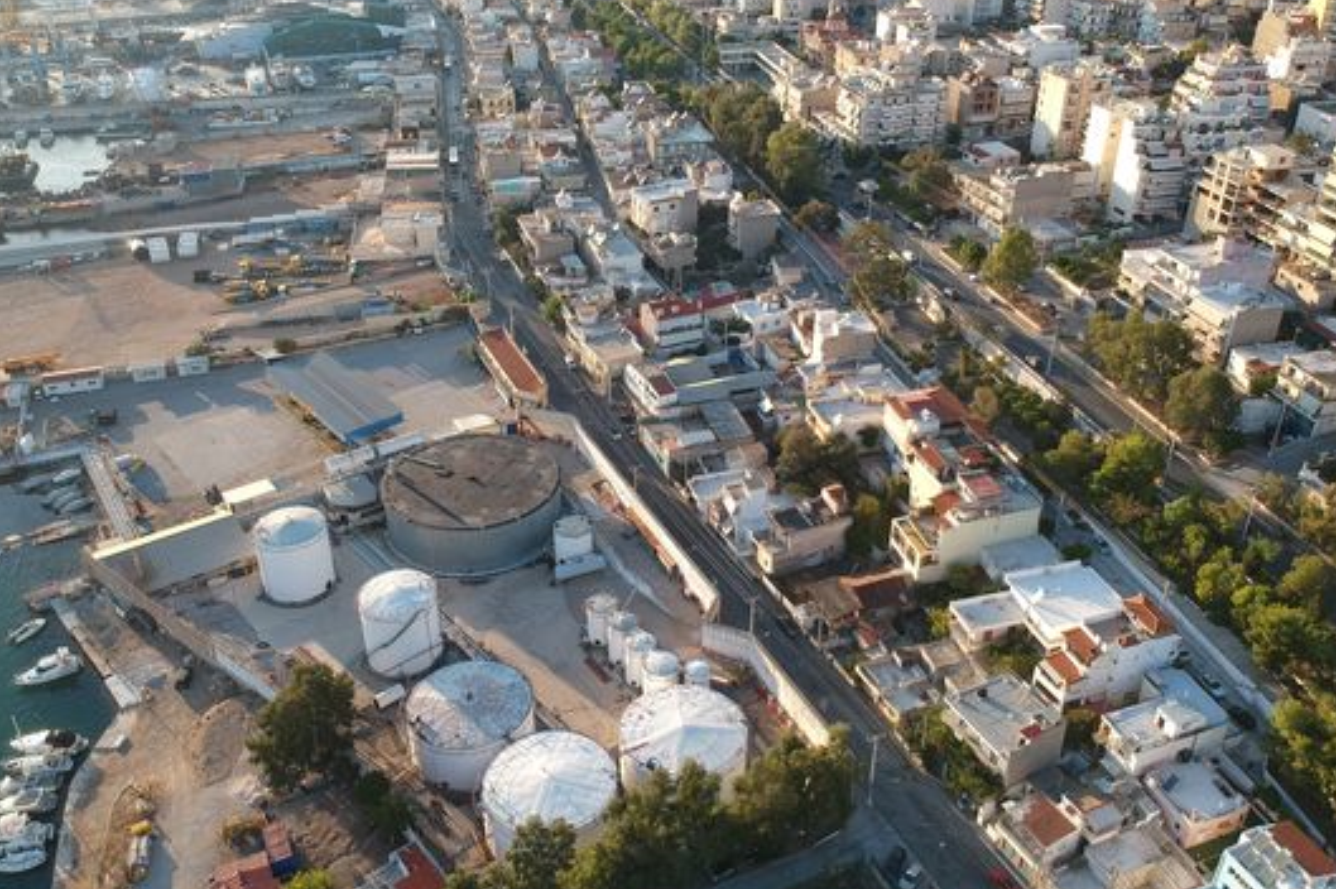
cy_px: 436
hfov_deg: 60.3
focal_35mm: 31
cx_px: 664
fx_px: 1150
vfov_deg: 42.3
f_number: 2.6
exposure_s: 1/320
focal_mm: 4.49
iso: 100
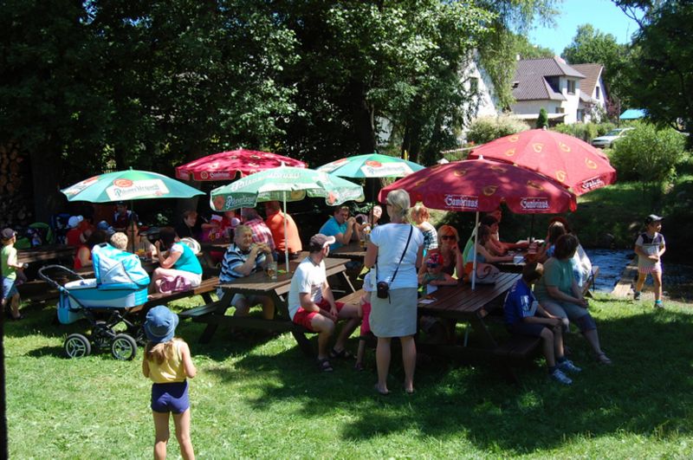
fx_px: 750
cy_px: 230
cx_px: 346
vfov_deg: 34.1
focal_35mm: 39
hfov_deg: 49.6
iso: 200
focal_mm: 26
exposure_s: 1/200
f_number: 7.1
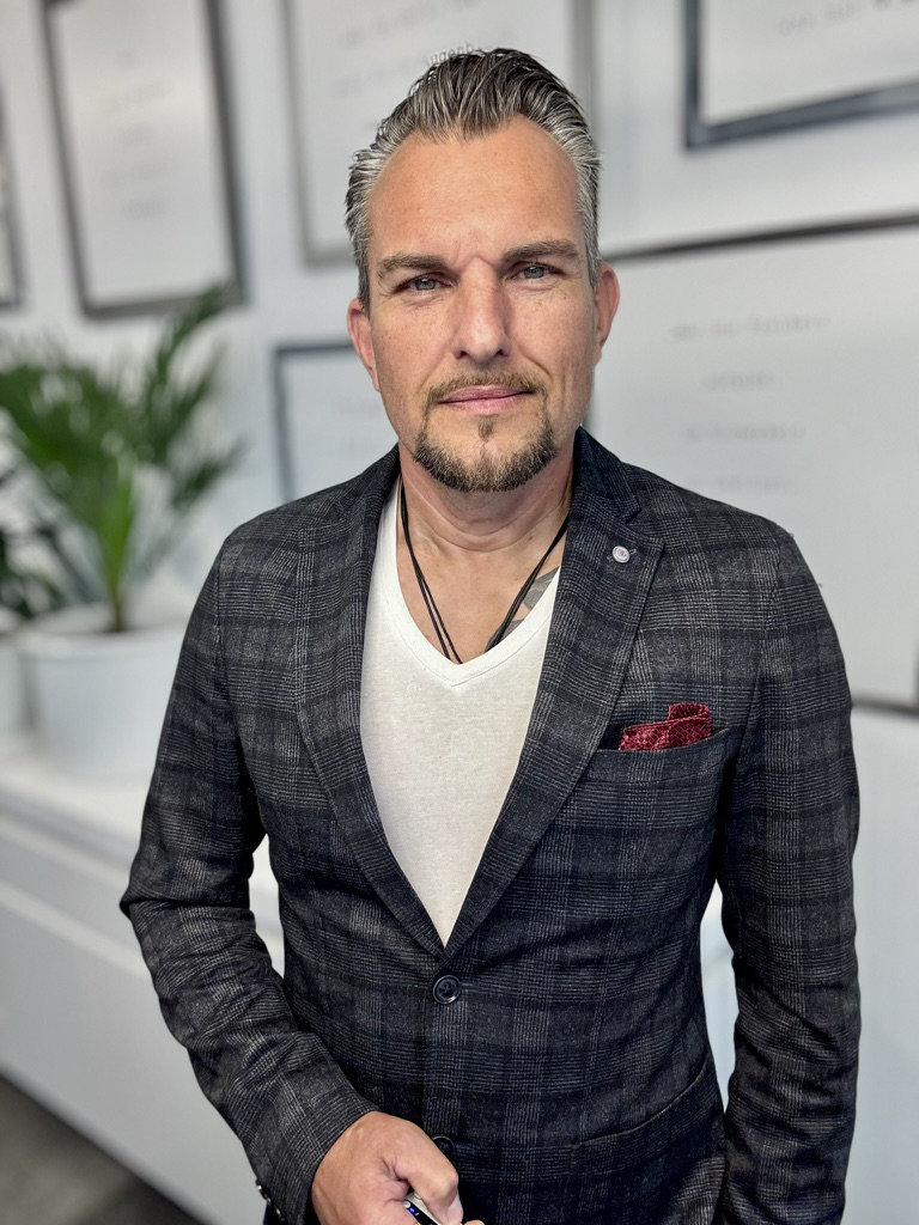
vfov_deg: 60.0
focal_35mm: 30
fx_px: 1062
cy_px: 612
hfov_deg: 46.8
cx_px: 460
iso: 100
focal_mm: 2.7
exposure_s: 1/50
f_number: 1.9
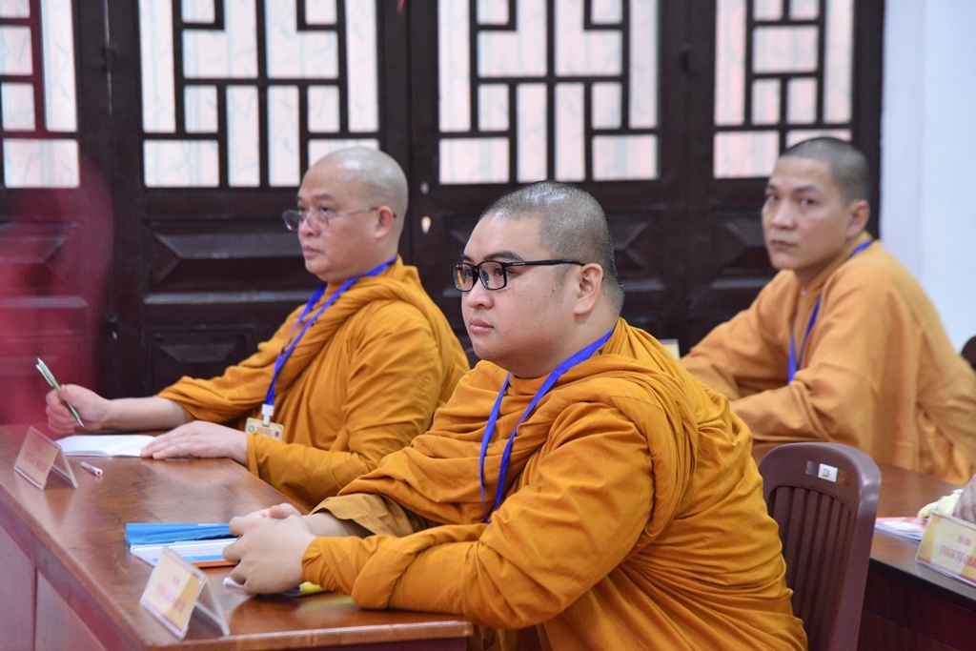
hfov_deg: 17.1
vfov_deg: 11.4
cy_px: 326
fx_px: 3254
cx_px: 488
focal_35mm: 120
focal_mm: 120
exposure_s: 1/100
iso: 6400
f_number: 4
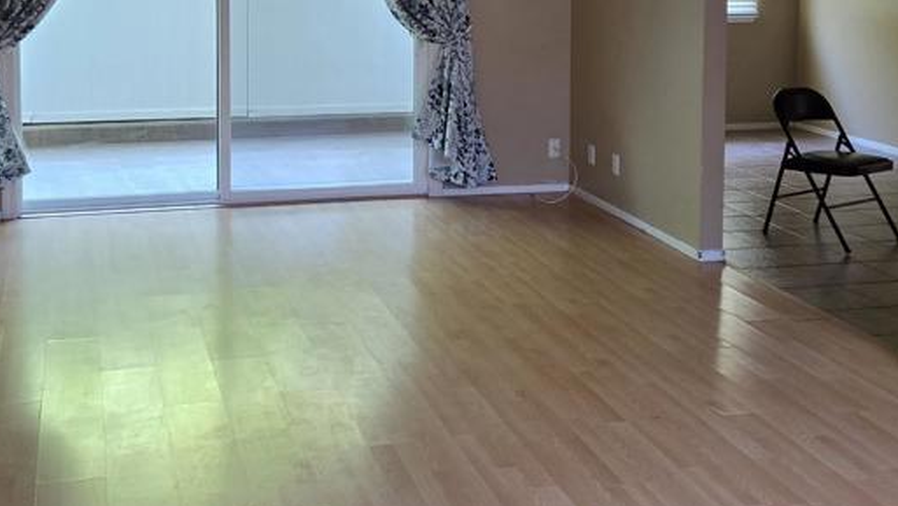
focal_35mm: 50
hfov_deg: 41.2
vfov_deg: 23.2
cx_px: 373
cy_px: 26
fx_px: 1191
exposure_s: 1/120
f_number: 1.8
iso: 400
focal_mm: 5.4
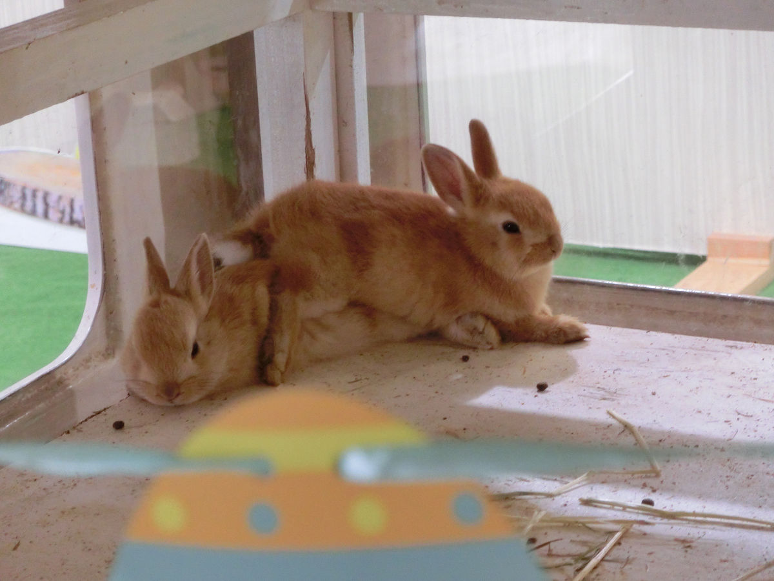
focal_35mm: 108
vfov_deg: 13.7
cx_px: 387
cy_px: 290
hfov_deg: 18.2
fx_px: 2415
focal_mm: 19.1
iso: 800
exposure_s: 1/40
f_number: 4.4
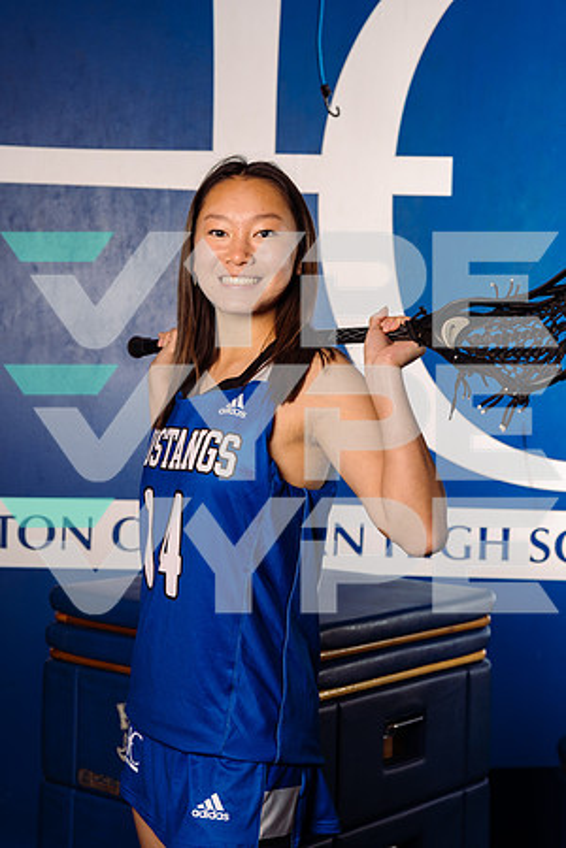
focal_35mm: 65
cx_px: 283
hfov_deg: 20.9
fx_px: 1533
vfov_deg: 31.0
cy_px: 424
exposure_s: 1/250
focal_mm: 65
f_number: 7.1
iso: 200
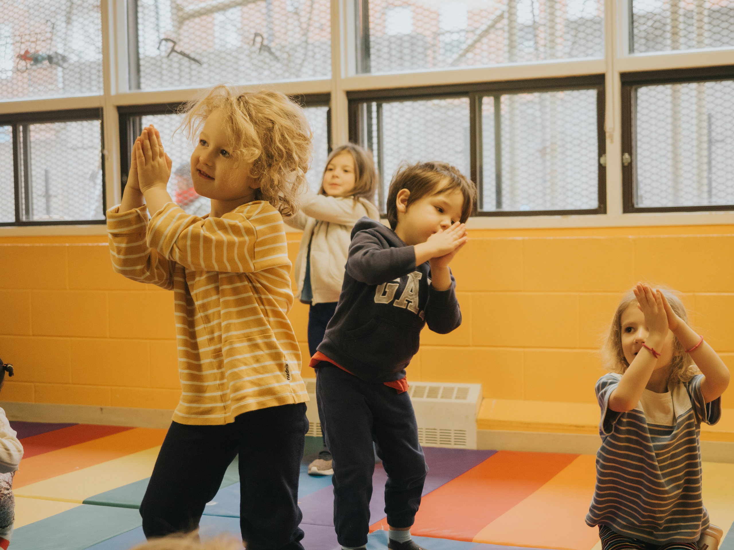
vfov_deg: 26.1
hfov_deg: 34.3
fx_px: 1187
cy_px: 275
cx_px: 367
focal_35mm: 56
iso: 800
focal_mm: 28
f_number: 2.8
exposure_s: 1/200
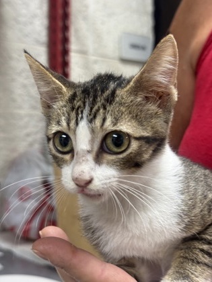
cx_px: 106
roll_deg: -4.3
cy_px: 141
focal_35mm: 48
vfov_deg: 39.7
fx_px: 392
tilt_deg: -4.5
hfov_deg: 30.3
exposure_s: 1/75
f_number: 1.78
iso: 80
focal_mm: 6.76
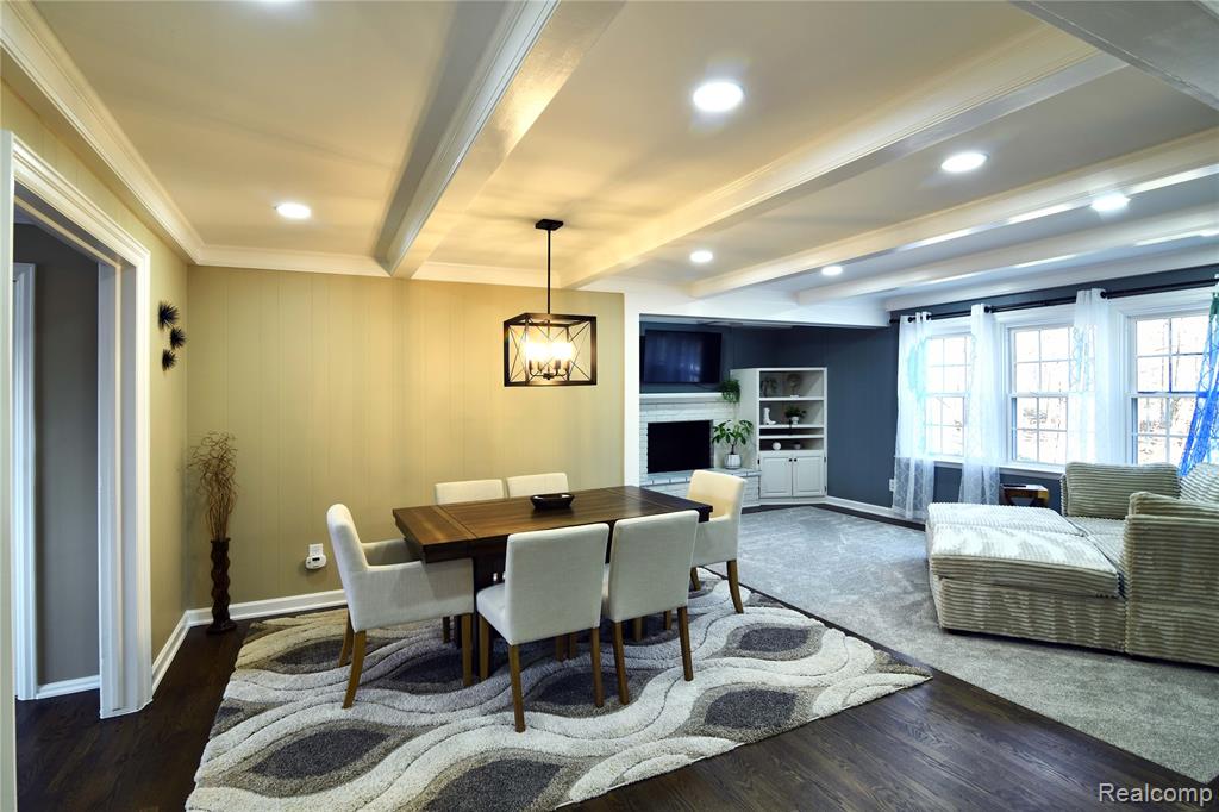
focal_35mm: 16
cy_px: 406
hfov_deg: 96.8
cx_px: 610
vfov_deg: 73.7
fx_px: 542
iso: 400
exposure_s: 1/10
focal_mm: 16
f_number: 9
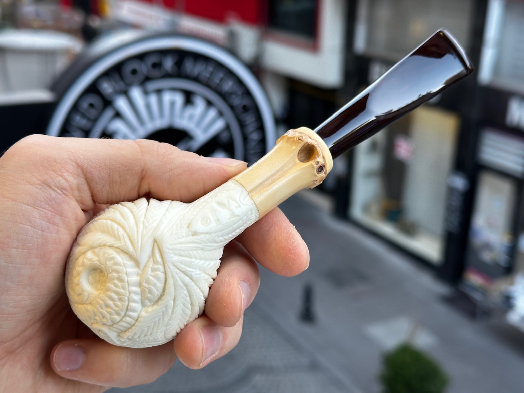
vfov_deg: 30.3
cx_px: 262
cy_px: 196
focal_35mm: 48
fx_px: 727
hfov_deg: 39.7
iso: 50
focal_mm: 6.86
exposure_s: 1/100
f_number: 1.78
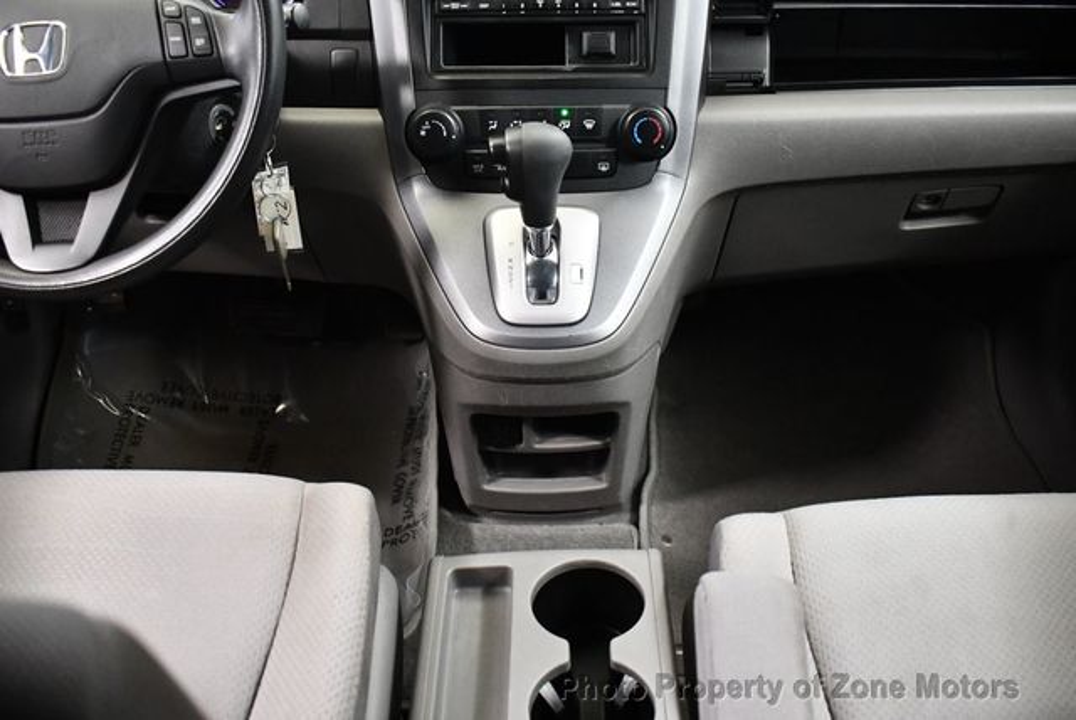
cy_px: 360
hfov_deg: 53.1
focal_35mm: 36
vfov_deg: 36.9
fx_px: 1077
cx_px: 538
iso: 3600
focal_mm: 18
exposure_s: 1/60
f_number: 3.5
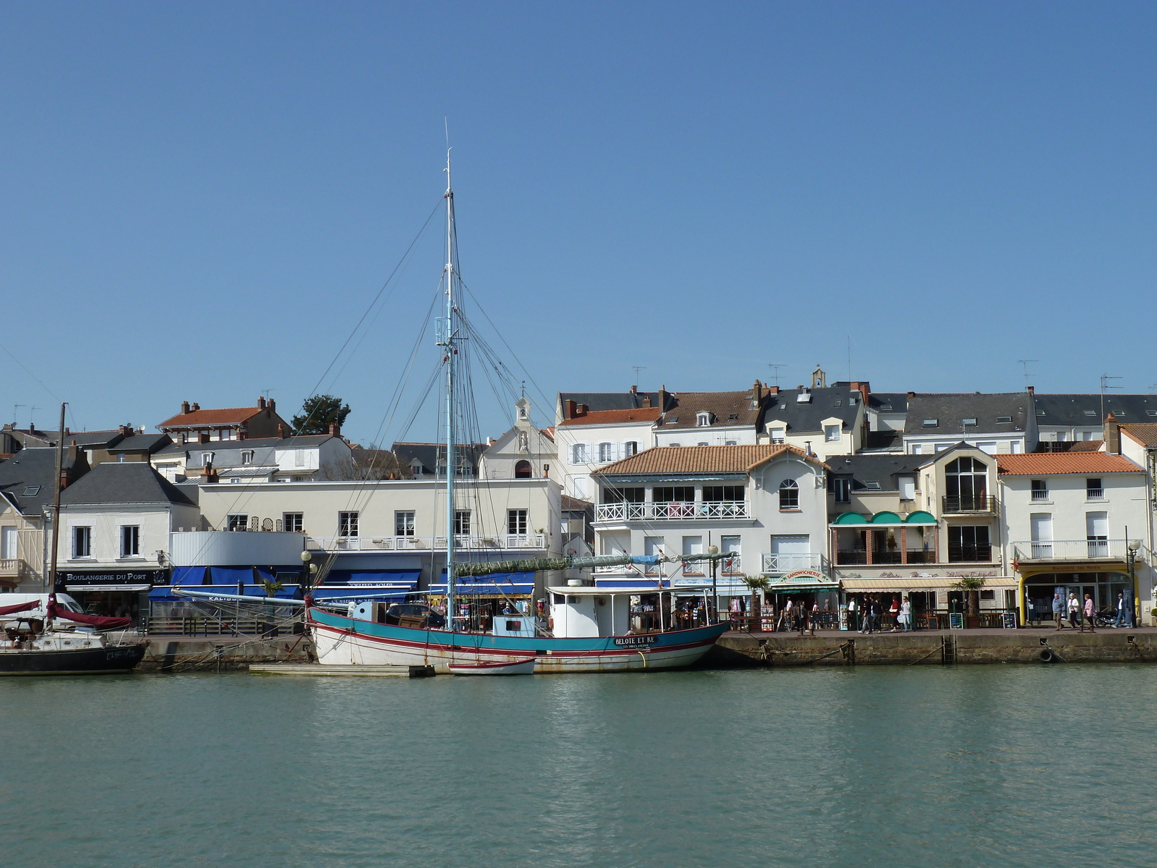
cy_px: 434
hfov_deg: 39.7
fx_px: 1604
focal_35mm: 48
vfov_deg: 30.3
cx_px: 578
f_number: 5.6
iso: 80
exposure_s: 1/400
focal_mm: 7.9
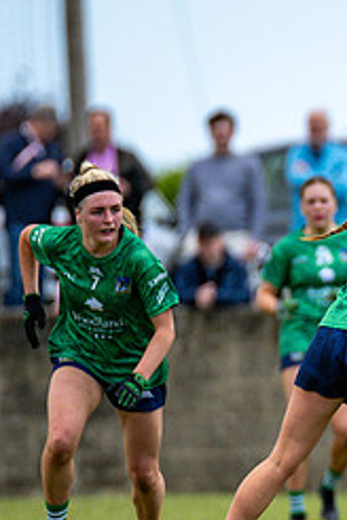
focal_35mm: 1022
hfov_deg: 1.3
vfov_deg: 2.0
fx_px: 14775
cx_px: 500
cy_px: 457
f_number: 2.8
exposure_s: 1/6400
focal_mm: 300
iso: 220
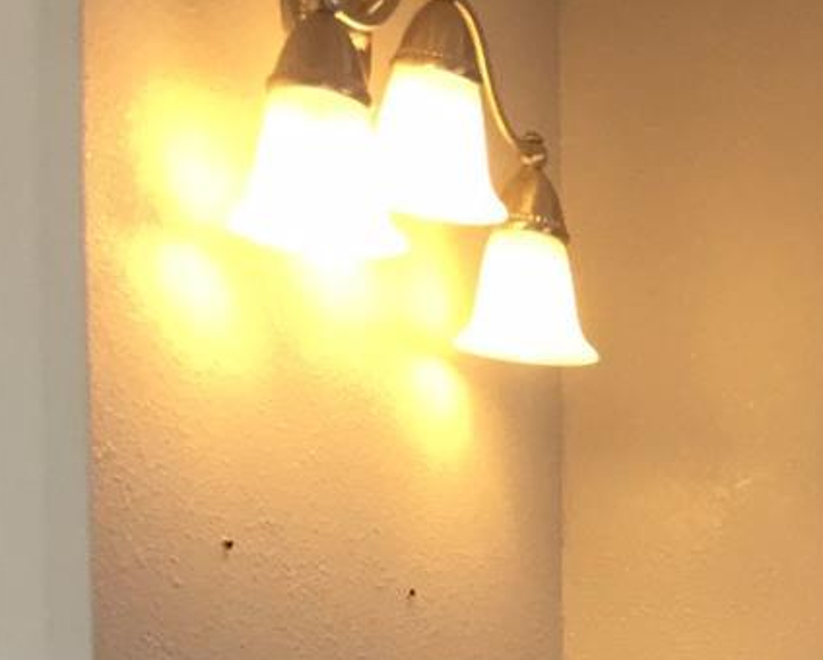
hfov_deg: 17.2
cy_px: 1025
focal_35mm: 100
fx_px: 2438
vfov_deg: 14.3
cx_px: 1262
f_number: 2.2
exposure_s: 1/30
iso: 40
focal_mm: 4.15
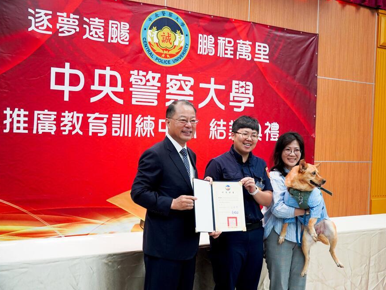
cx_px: 214
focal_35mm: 46
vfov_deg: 31.5
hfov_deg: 41.2
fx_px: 513
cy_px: 144
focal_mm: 28
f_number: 4
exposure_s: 1/160
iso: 1000
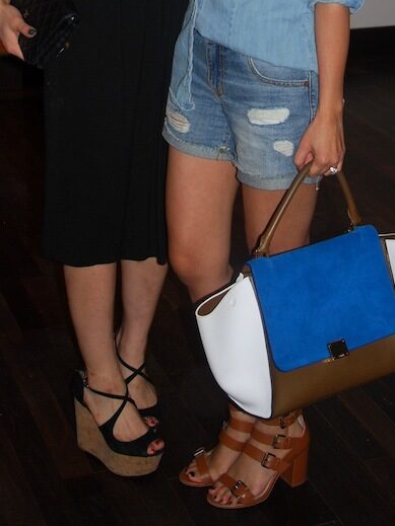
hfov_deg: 17.7
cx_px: 195
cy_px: 1
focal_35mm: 83
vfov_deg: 22.6
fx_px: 1265
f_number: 4
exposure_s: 1/60
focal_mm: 25
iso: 200
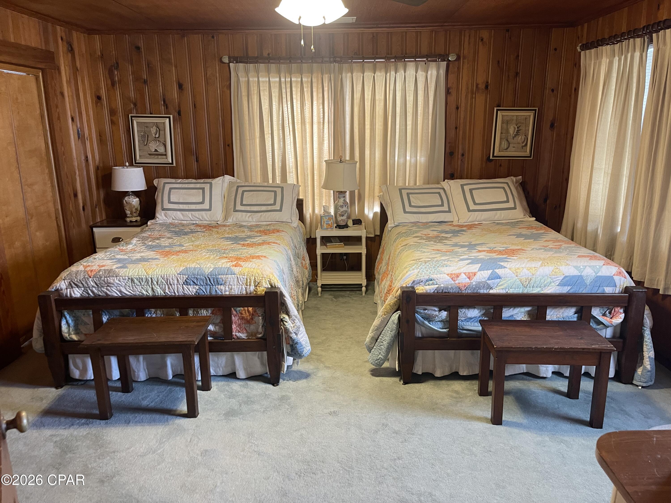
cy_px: 252
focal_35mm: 25
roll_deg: +1.2
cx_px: 336
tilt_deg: -14.6
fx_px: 485
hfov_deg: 69.4
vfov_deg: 54.9
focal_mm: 5.1
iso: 200
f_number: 1.6
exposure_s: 1/60
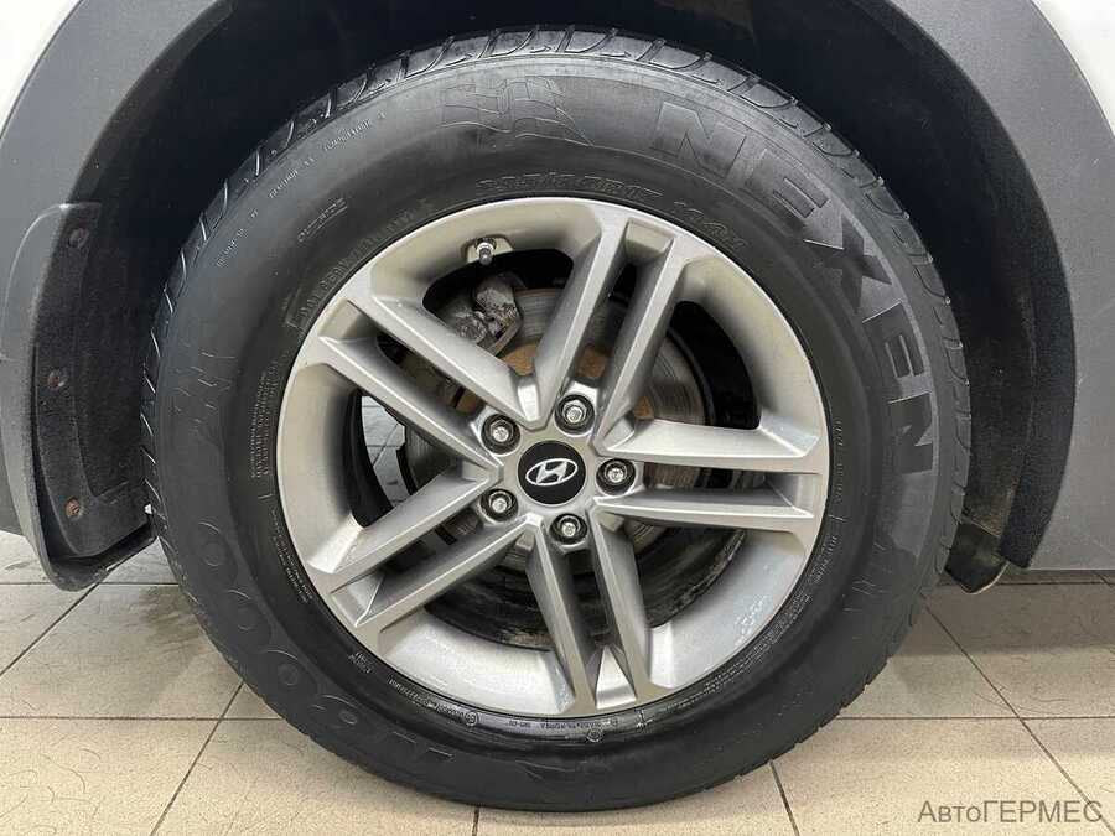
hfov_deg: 71.6
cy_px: 418
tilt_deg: -17.9
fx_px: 773
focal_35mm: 24
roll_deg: +0.3
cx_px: 558
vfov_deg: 56.8
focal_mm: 6.86
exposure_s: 1/50
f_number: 1.78
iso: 500
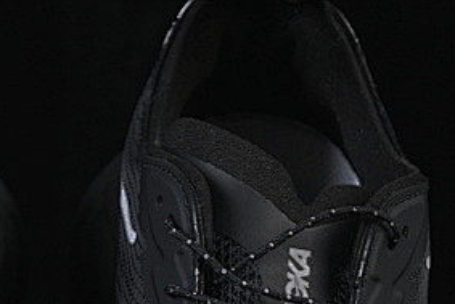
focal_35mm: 286
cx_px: 40
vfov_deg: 4.7
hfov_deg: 7.2
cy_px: 565
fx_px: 3616
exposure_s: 1/60
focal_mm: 50
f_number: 6.3
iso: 160
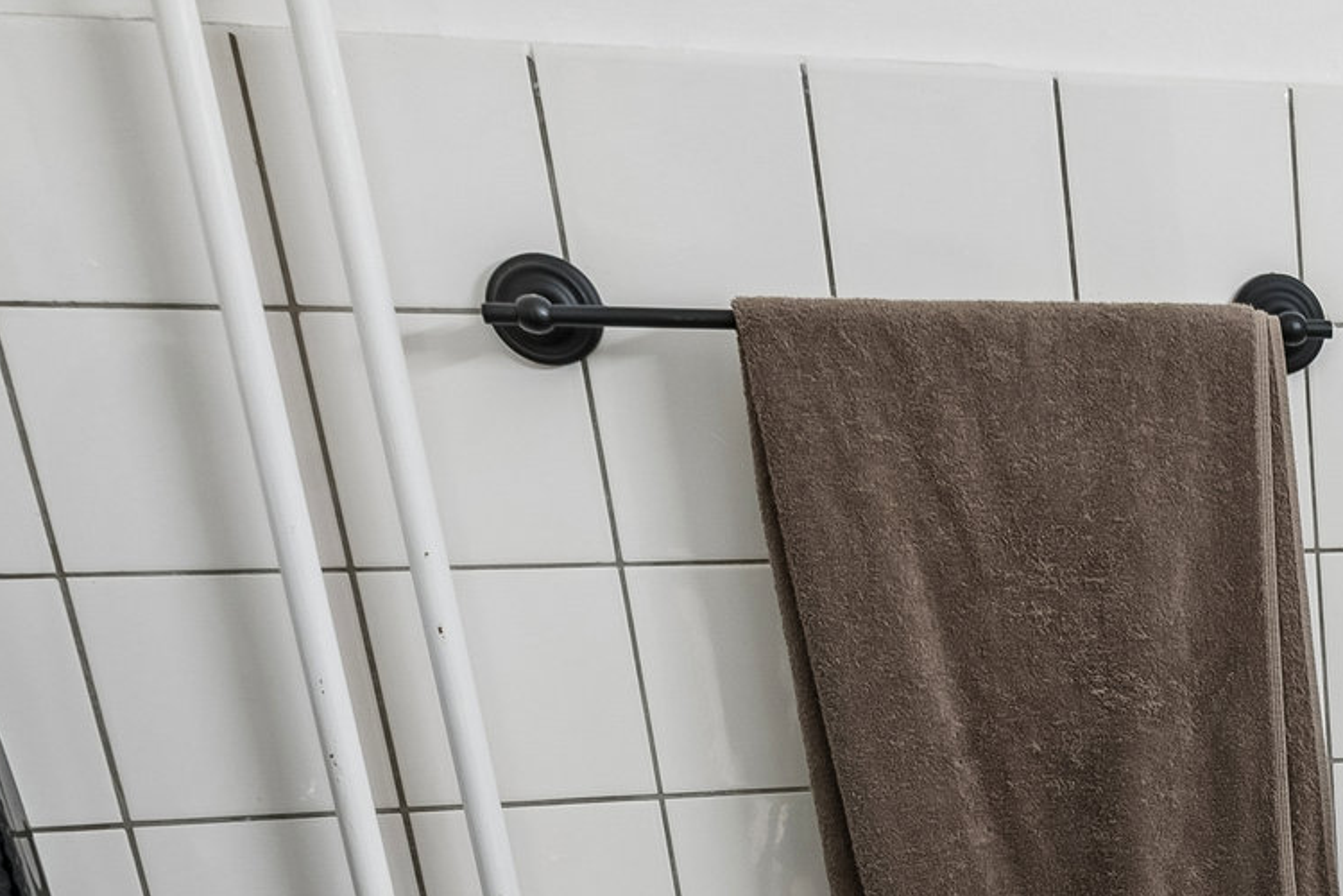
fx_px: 2089
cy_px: 1215
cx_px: 1721
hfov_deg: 29.2
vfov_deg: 21.5
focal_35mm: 56
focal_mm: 14
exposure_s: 1/3.33
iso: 250
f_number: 10
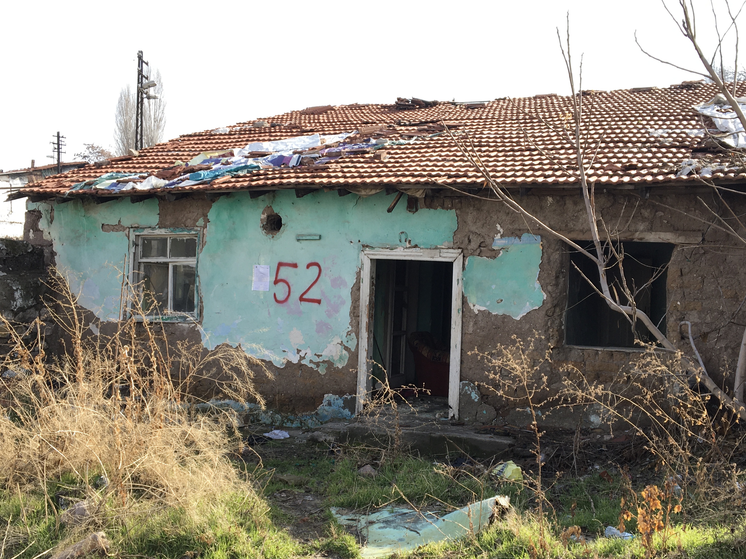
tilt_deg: -1.1
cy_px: 330
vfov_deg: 35.9
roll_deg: -2.3
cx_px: 381
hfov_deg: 46.8
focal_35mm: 40
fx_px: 862
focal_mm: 4.15
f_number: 2.2
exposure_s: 1/439
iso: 25
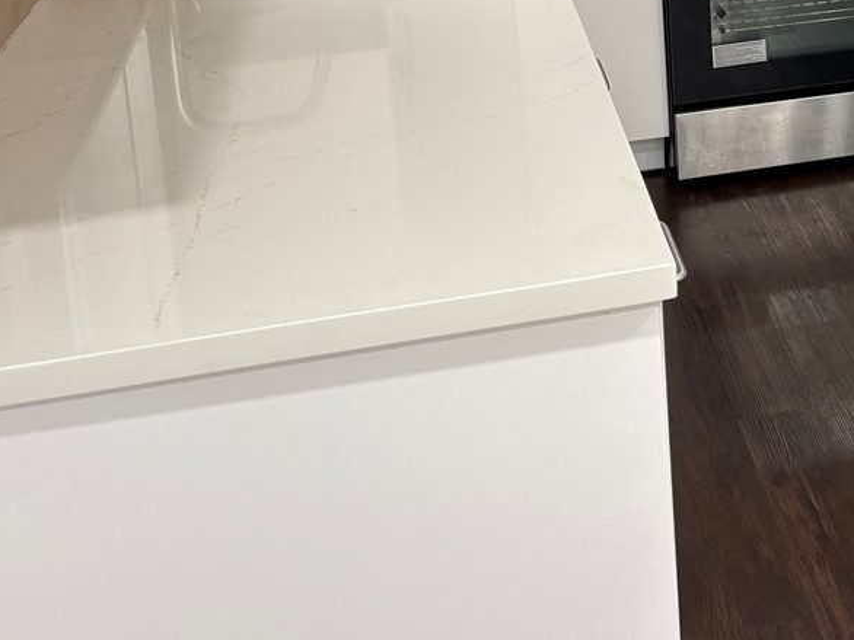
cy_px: -150
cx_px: 952
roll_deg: +1.7
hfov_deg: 25.3
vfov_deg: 19.4
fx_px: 1751
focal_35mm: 71
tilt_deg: -10.3
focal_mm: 5.96
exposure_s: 1/60
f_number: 1.6
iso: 100
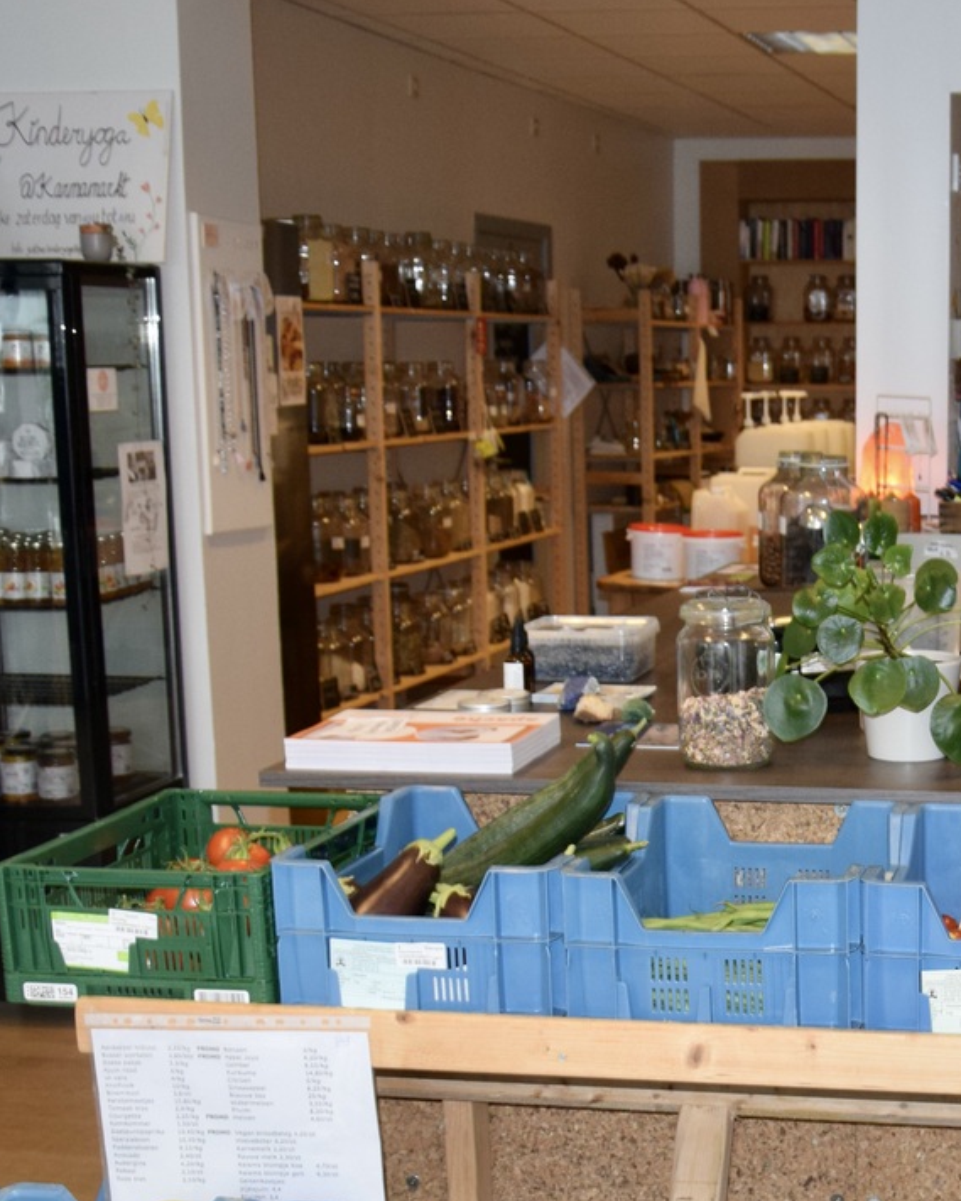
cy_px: 810
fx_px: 2026
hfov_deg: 25.3
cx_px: 973
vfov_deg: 32.7
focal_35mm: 57
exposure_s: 1/80
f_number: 4.5
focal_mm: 18
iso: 800
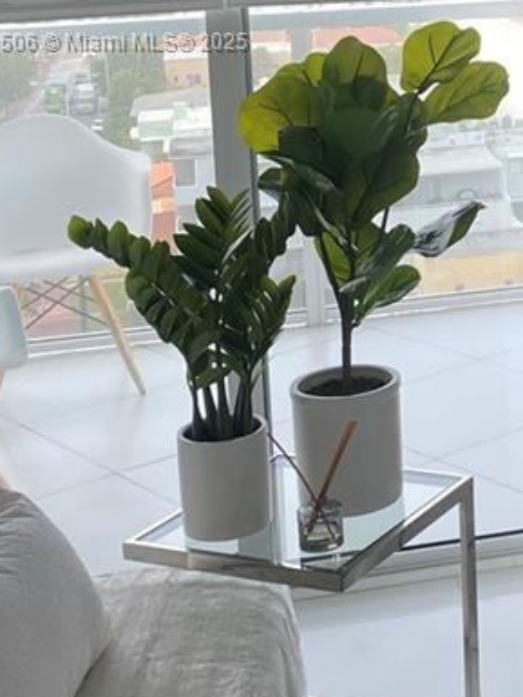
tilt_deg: -6.4
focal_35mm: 81
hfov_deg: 16.9
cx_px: 731
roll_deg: +1.6
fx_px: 1631
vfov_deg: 23.4
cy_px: 43
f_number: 1.8
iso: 40
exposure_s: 1/122
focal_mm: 4.25
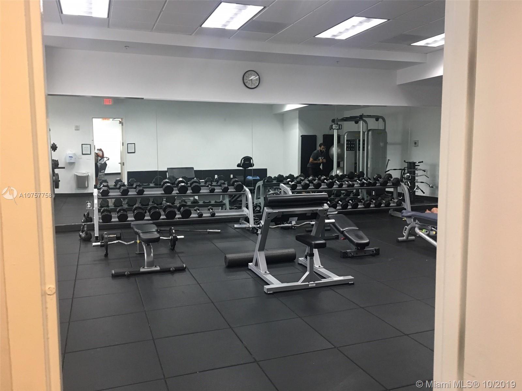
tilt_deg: -6.1
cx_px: 261
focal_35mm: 29
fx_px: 437
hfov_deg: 61.7
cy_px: 196
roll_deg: +0.9
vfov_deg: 48.2
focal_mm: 4.15
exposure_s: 1/30
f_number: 2.2
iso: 125
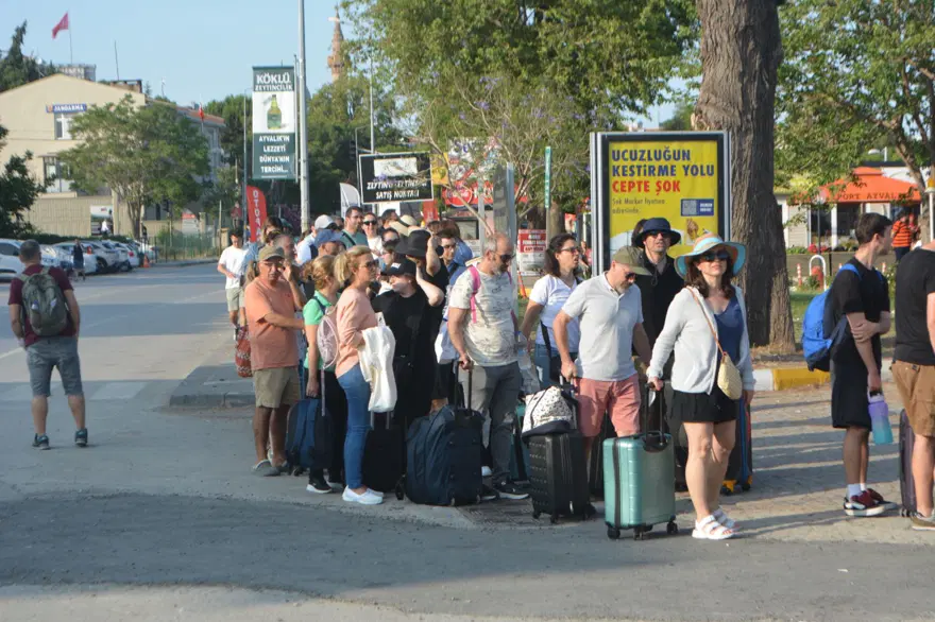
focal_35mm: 82
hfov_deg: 24.6
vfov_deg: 16.5
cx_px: 468
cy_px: 311
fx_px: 2142
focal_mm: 55
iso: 200
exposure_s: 1/250
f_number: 8
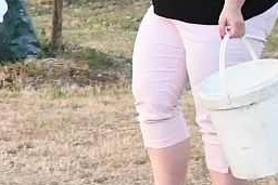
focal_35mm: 375
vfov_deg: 3.7
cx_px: -502
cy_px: 15
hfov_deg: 5.2
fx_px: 2897
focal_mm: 40
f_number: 8
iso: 5000
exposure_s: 1/250
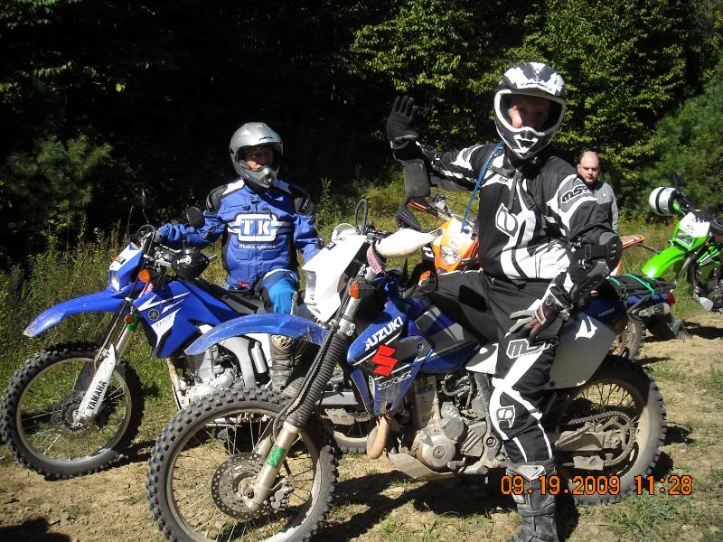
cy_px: 271
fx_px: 731
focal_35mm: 35
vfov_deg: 40.7
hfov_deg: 52.6
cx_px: 362
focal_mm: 5.7
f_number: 5.6
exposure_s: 1/218
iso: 64
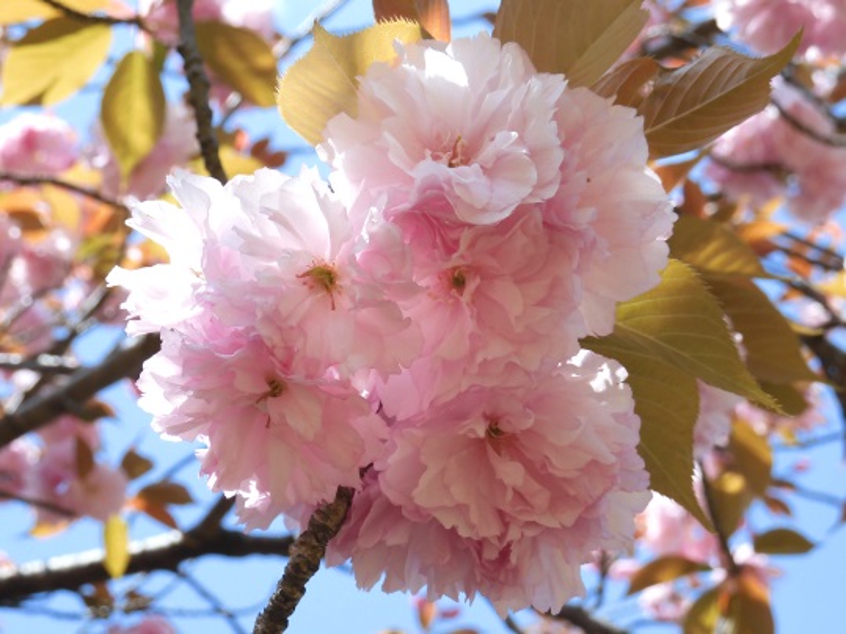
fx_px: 2077
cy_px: 317
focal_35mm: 85
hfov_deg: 23.0
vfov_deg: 17.4
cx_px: 423
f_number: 5
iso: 100
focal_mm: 15.2
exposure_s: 1/250
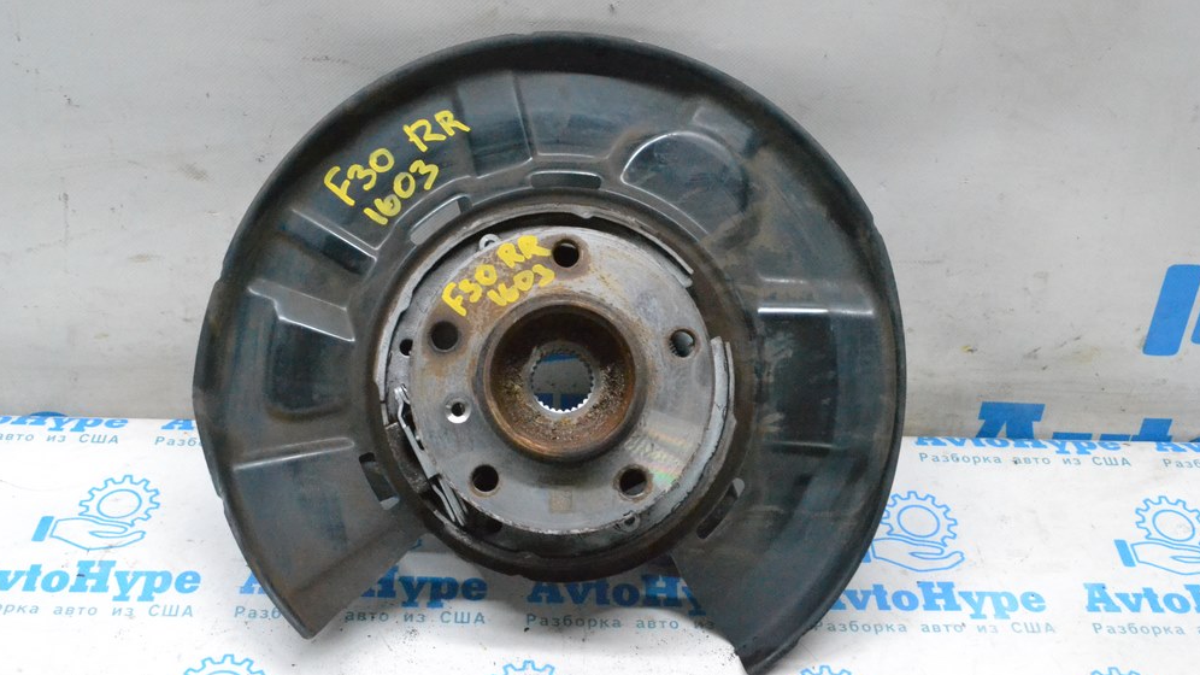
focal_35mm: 42
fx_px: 1336
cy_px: 295
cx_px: 590
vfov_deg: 28.3
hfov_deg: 48.4
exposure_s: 1/160
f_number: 9
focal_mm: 26
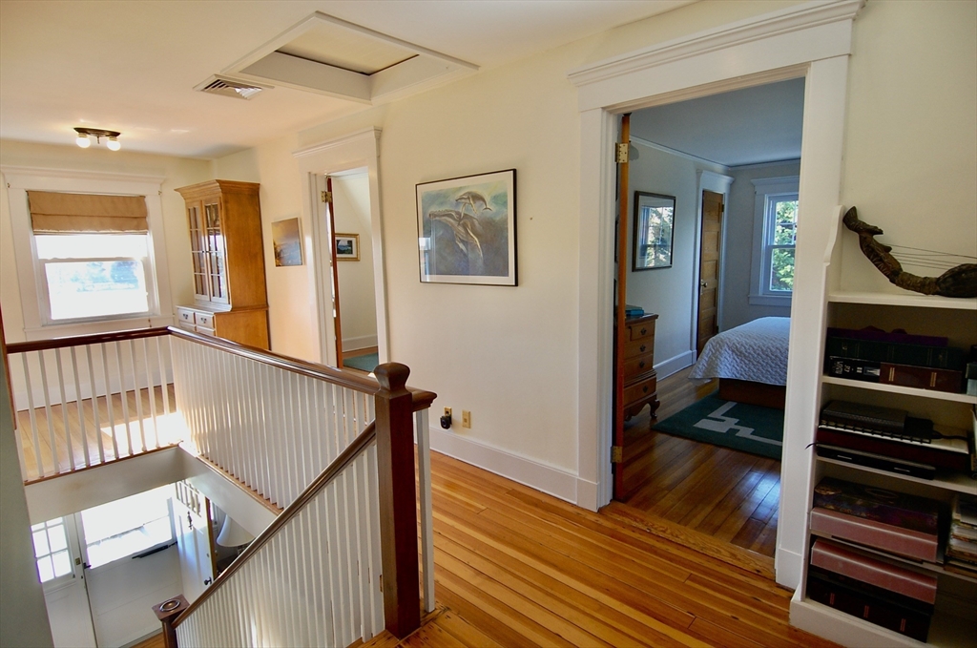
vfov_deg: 67.2
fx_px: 488
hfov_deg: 90.1
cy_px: 324
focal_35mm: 18
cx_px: 488
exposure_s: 1/60
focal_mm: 12
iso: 400
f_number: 4
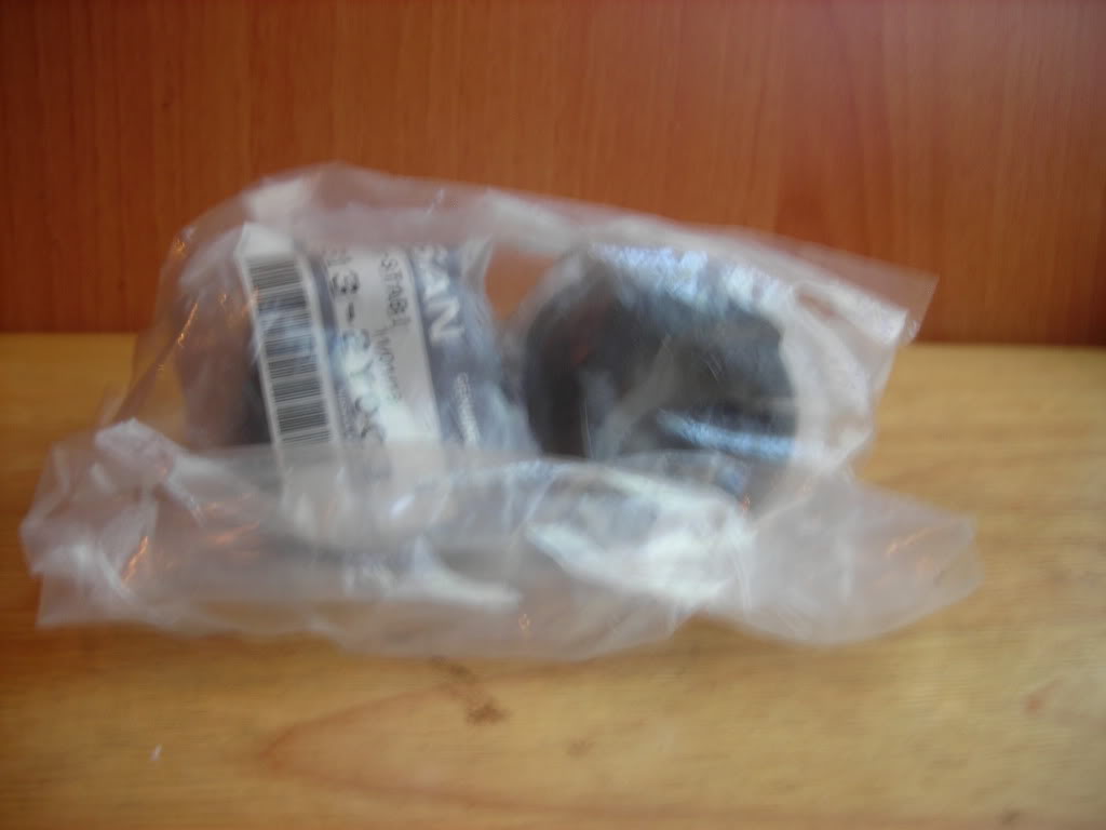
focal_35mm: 38
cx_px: 553
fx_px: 1214
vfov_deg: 37.7
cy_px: 415
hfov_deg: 49.0
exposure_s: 1/6
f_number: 3.2
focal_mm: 6.3
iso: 50
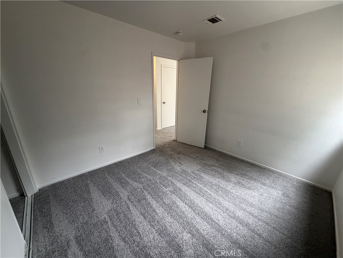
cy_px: 129
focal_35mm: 14
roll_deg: -0.5
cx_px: 172
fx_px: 139
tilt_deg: -17.7
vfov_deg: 85.7
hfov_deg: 102.1
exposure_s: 1/102
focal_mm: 2.22
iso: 320
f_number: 2.2
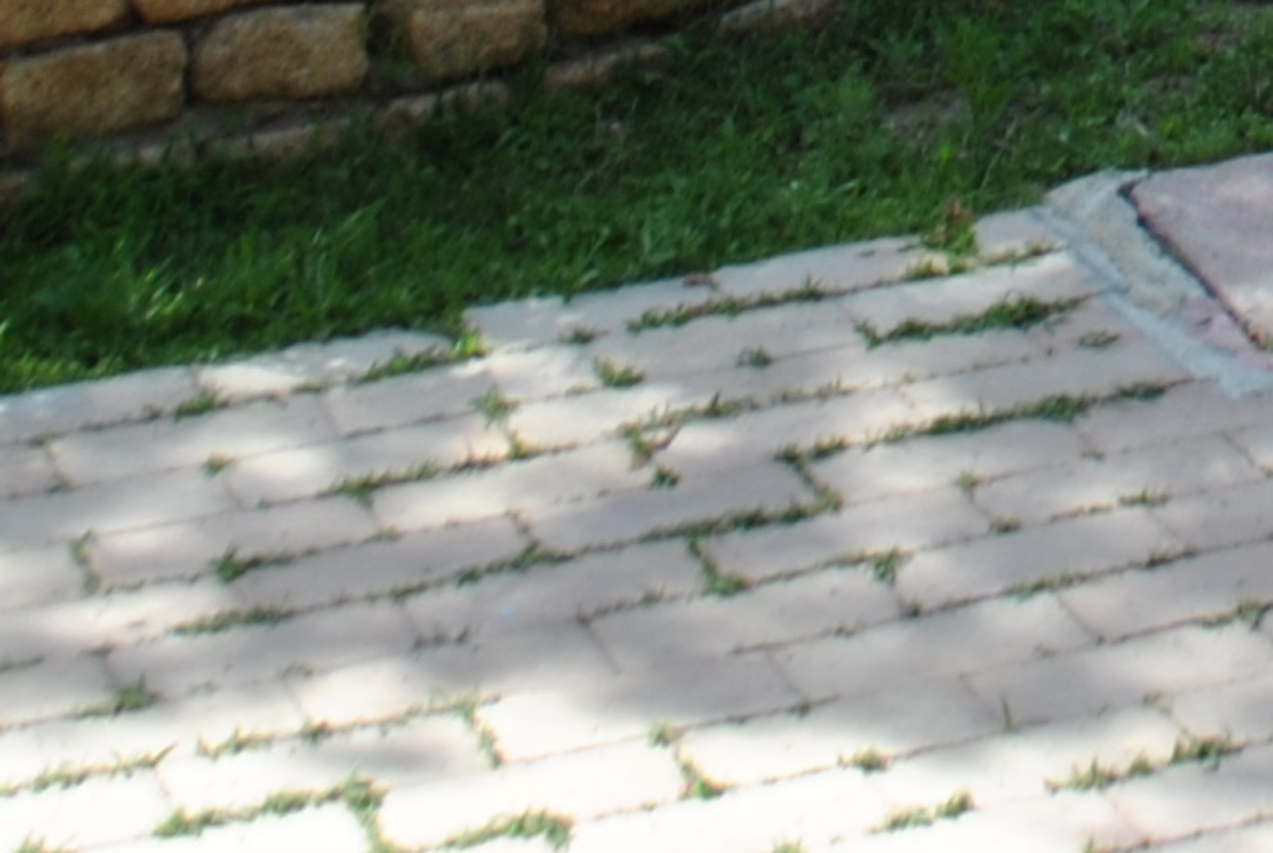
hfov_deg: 13.1
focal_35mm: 150
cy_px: -1463
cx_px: 1753
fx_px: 5312
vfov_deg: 8.2
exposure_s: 1/250
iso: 110
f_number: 5.6
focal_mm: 18
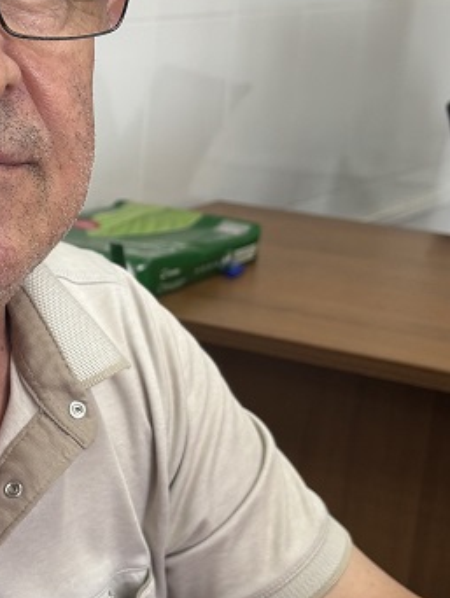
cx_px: -180
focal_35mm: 76
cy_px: 358
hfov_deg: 17.8
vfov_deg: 25.6
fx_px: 1316
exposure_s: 1/121
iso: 100
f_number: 1.6
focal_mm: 5.96
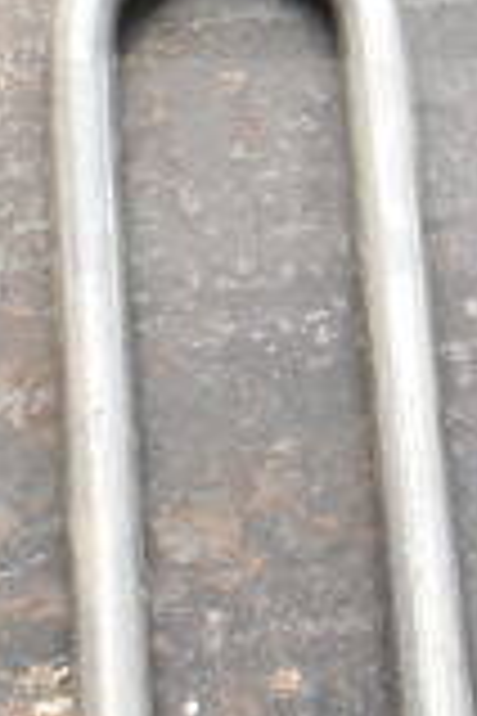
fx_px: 3418
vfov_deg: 11.8
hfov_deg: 7.9
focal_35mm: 172
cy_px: -86
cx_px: 558
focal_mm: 20
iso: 1600
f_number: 7.1
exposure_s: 1/200
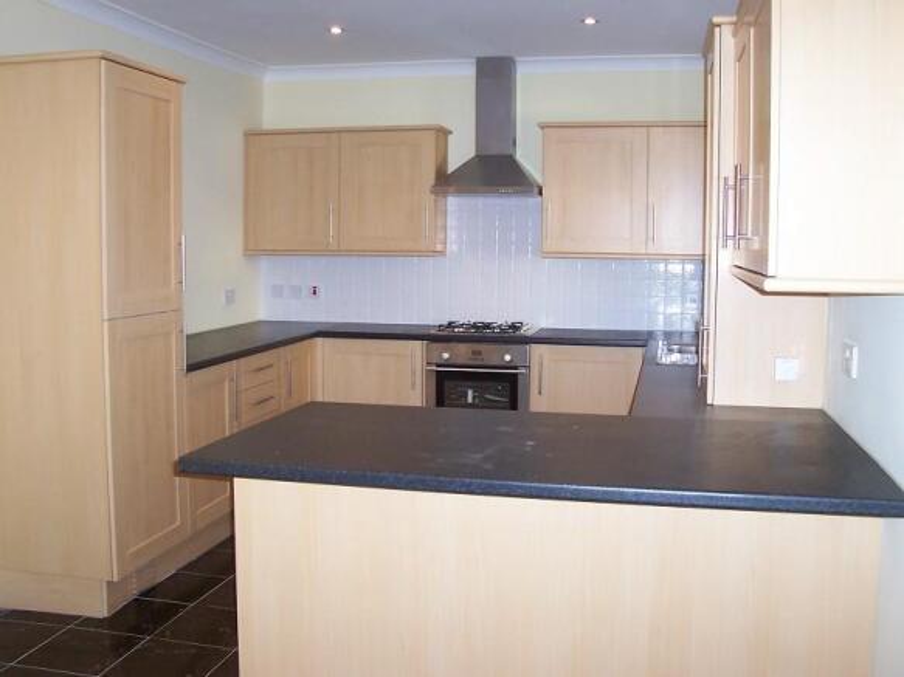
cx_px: 452
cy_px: 338
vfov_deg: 38.7
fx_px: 966
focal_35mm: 37
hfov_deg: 50.1
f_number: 2.8
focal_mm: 5.6
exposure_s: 1/60
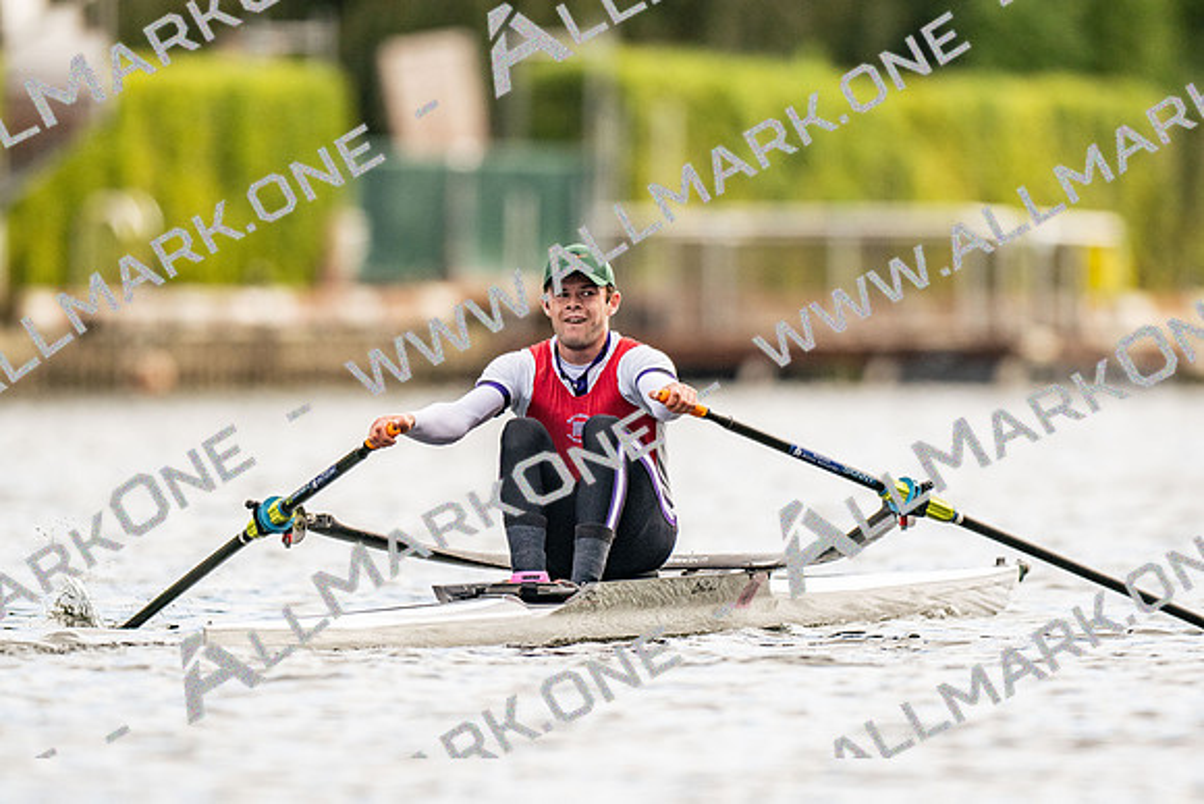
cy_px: 402
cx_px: 602
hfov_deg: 2.3
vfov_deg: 1.5
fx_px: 30121
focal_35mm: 900
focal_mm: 600
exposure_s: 1/2500
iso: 400
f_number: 4
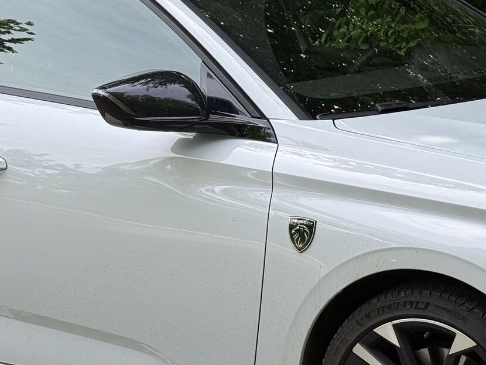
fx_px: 1559
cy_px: 213
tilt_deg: -10.6
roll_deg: +5.2
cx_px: 530
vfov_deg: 13.3
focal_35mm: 111
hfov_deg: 17.2
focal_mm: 6.76
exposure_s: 1/1085
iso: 64
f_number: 1.78
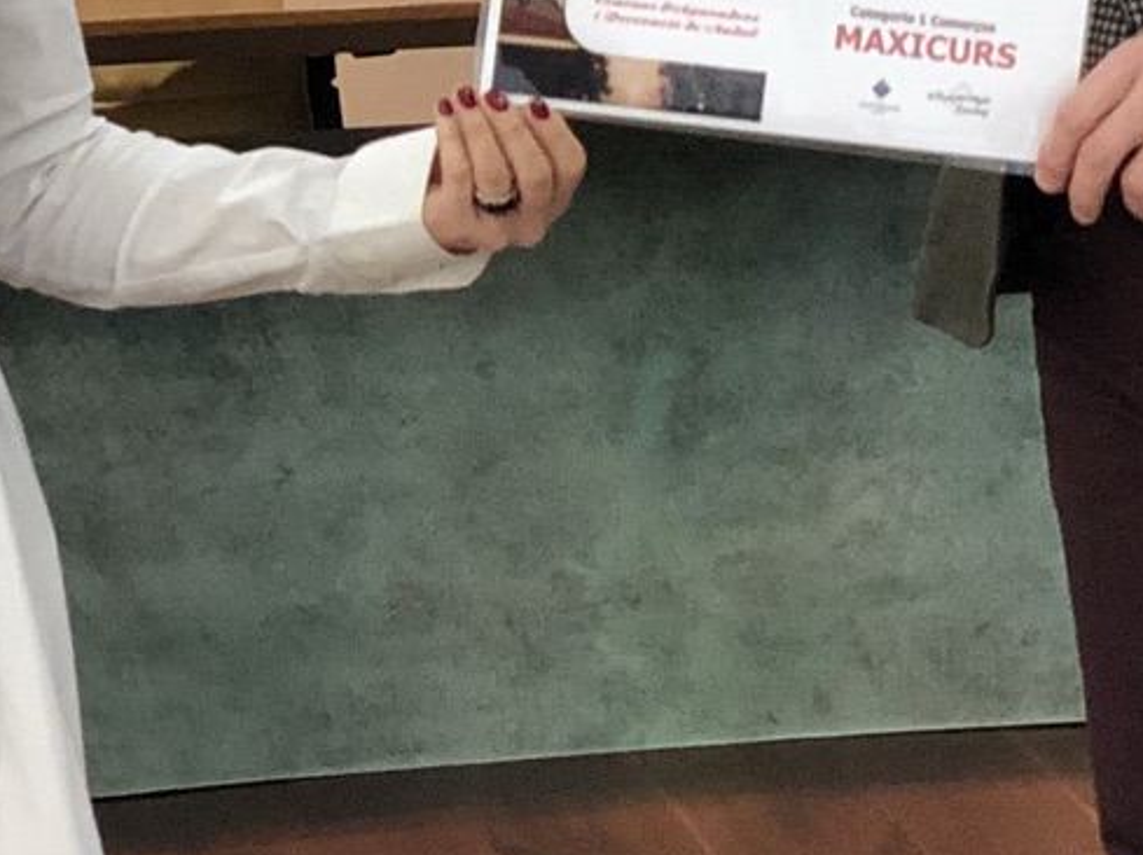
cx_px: 1561
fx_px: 7193
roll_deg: +1.5
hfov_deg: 8.9
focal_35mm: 218
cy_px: -131
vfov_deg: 6.8
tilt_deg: -3.4
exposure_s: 1/25
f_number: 2.4
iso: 160
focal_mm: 6
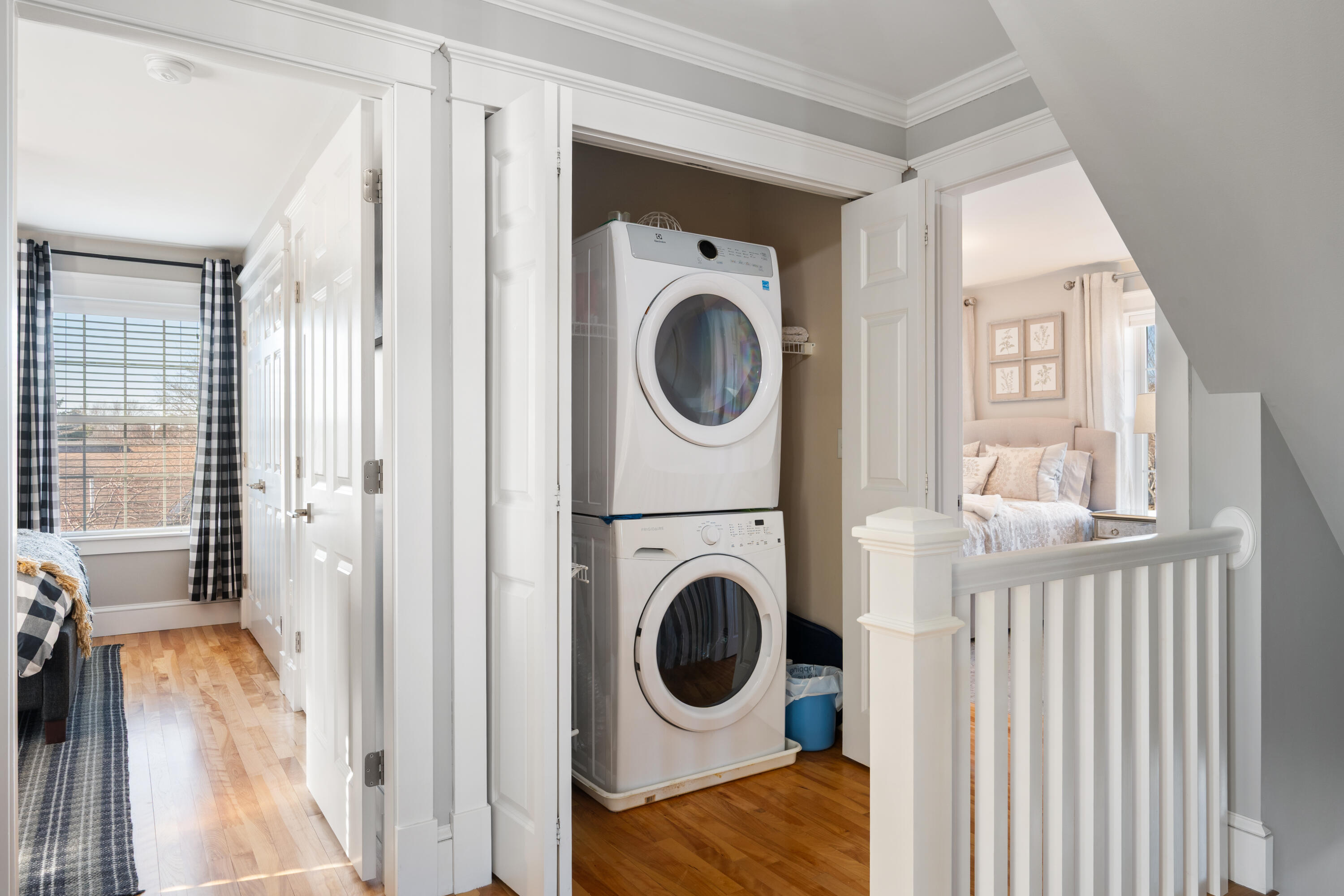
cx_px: 672
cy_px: 448
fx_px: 784
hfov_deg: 81.2
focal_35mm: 21
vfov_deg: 59.5
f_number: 9
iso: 320
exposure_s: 6
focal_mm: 21
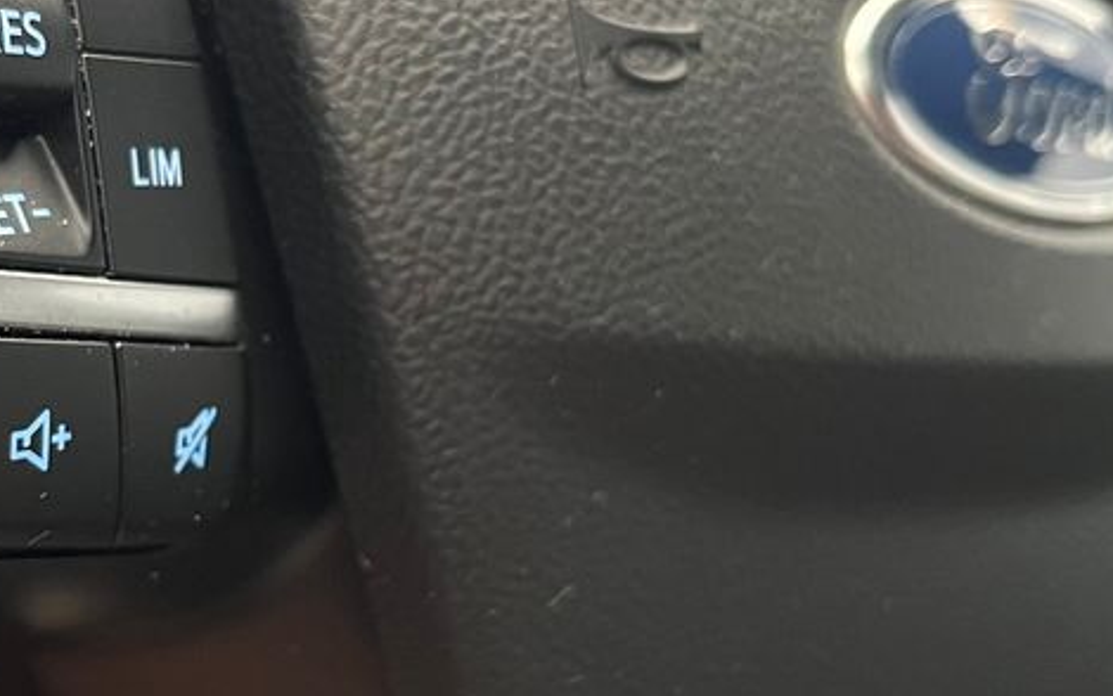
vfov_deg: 21.6
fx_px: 1820
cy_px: 398
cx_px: 343
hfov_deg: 33.6
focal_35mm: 60
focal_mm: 5.1
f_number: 1.6
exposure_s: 1/60
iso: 320
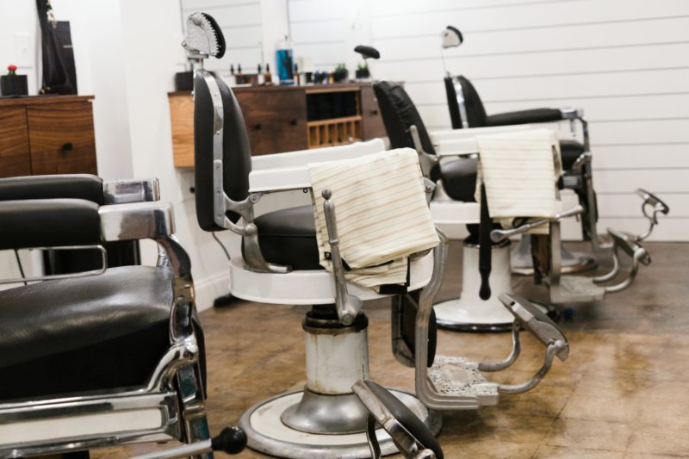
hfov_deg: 39.6
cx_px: 344
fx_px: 957
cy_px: 230
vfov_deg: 27.0
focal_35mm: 50
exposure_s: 1/60
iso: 800
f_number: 3.5
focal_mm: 50
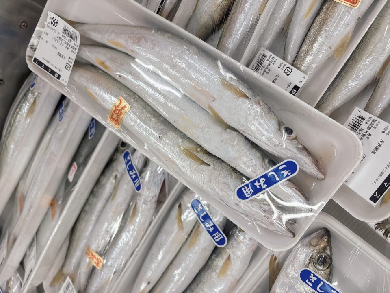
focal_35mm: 26
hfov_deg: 67.3
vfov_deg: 53.1
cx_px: 195
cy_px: 146
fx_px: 293
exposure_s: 1/120
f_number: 1.6
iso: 64
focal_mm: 5.96
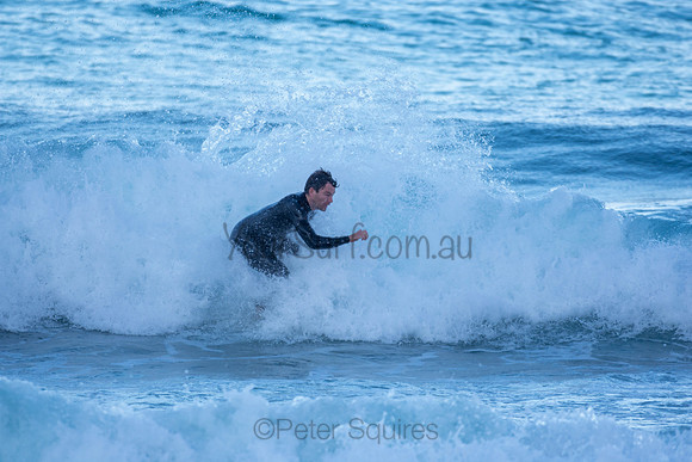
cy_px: 231
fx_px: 14419
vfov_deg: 1.8
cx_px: 346
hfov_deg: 2.7
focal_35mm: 750
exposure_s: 1/640
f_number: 5.6
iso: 180
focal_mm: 500
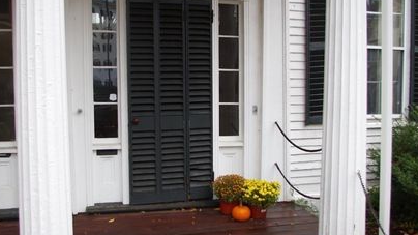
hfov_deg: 56.4
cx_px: 177
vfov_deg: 33.6
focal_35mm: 35
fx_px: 388
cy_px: 134
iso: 100
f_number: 3.5
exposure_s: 1/50
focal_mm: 18
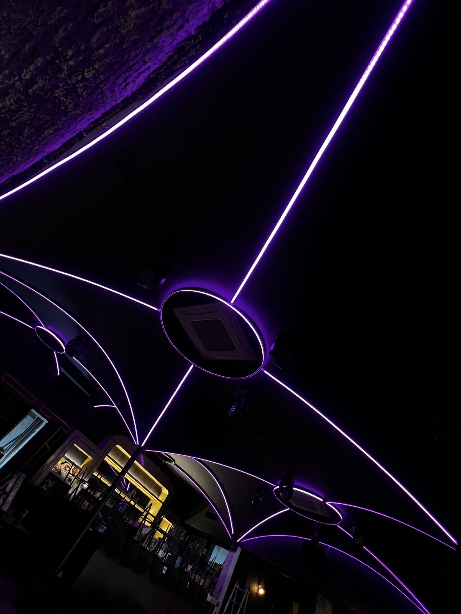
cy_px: 330
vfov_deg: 98.0
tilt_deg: +41.1
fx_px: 266
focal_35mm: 15
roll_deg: -32.1
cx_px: 241
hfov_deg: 81.7
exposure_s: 1/60
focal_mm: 1.57
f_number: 1.8
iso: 400
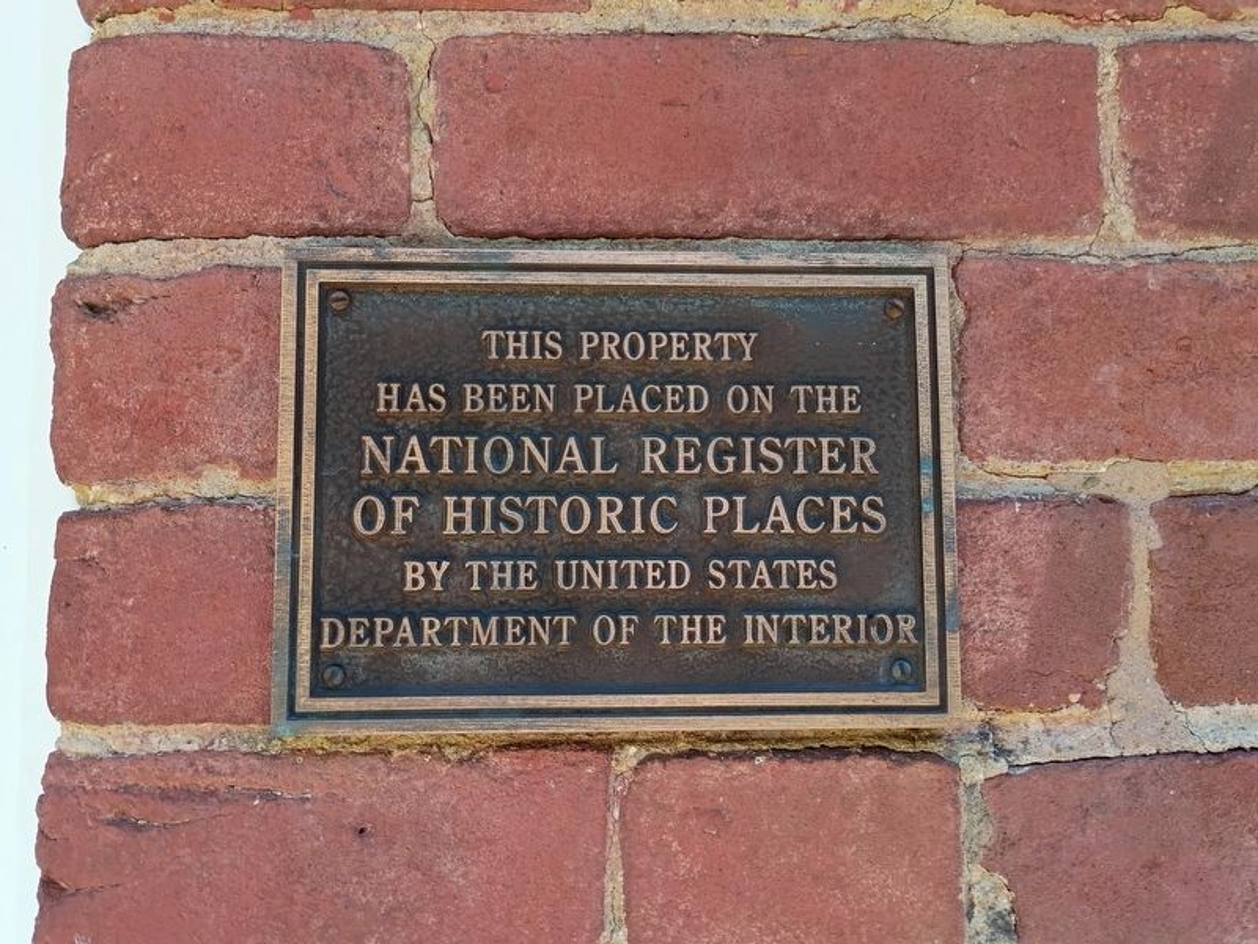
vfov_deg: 48.2
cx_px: 629
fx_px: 1054
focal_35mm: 29
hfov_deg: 61.7
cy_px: 472
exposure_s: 1/120
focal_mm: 4.27
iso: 117
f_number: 1.8
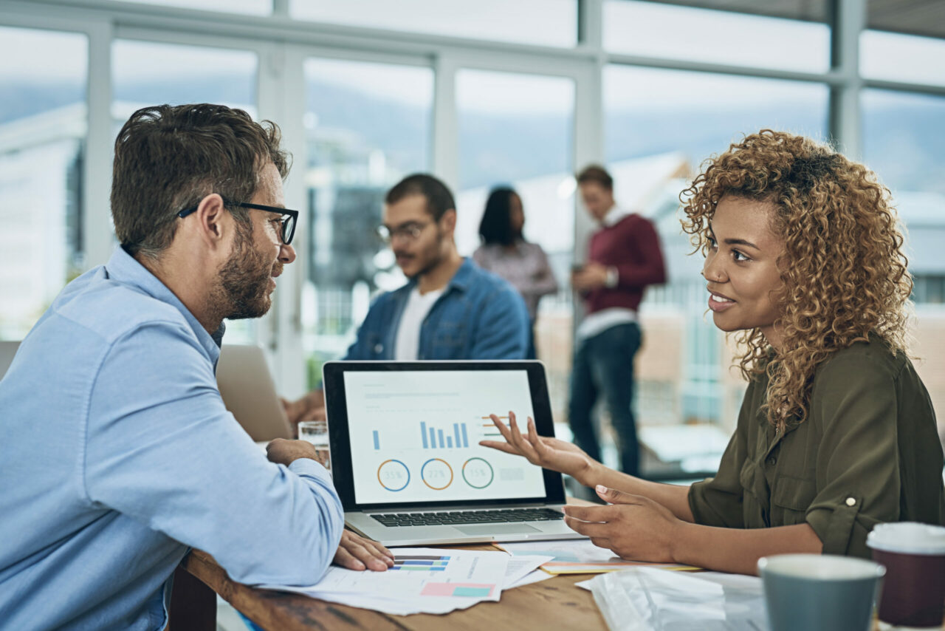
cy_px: 316
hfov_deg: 39.6
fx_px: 1313
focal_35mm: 50
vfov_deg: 27.0
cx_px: 472
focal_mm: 50
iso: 200
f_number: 2.2
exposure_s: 1/160
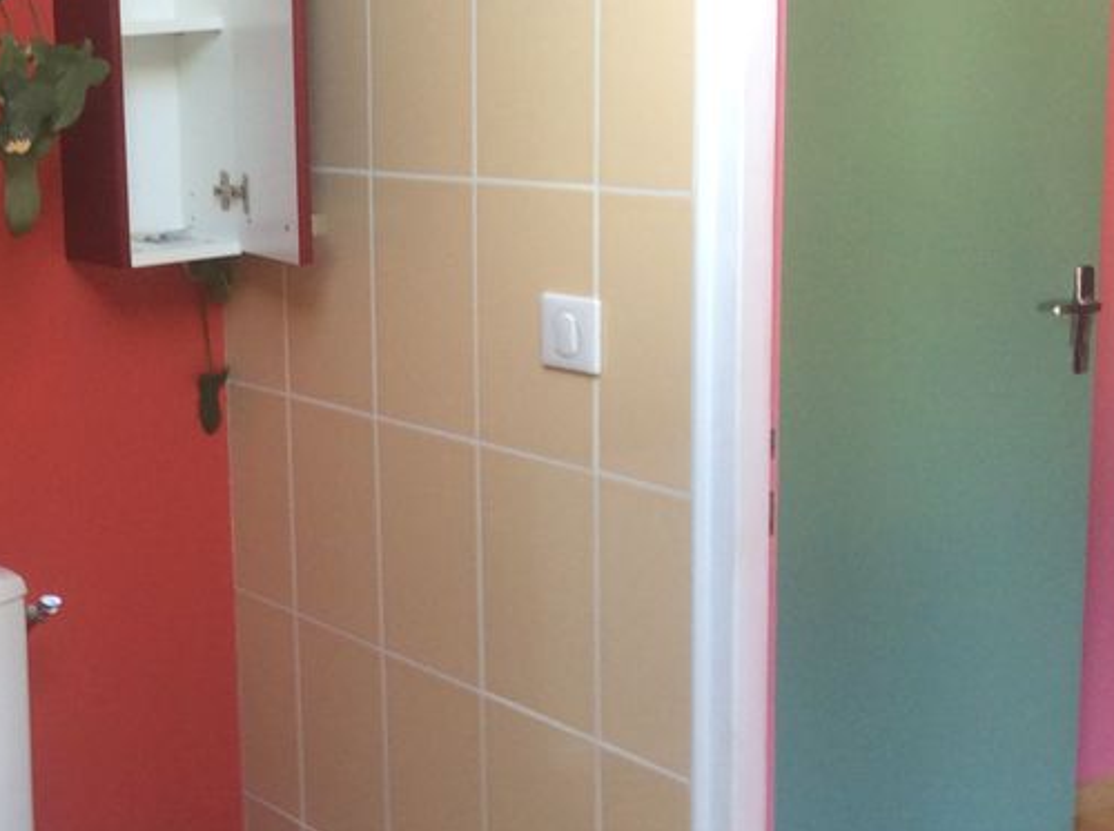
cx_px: 22
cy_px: 422
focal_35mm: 64
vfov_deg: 22.9
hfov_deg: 28.6
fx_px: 2056
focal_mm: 3.3
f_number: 2.4
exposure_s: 1/25
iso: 50
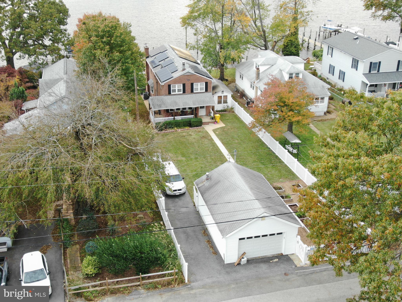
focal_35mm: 43
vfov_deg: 33.6
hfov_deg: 43.9
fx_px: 499
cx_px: 201
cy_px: 151
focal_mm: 7.39
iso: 120
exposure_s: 1/30
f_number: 3.6
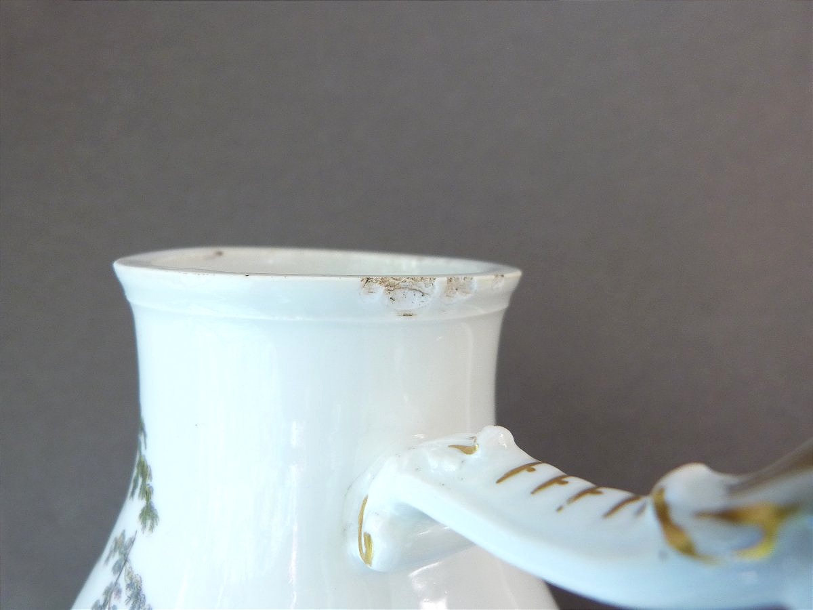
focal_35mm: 25
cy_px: 305
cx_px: 406
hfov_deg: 69.4
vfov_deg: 54.9
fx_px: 587
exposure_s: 1/60
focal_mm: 4.5
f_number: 2.8
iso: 200
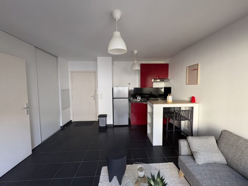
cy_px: 93
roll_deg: +1.0
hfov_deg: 102.1
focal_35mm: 14
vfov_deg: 85.7
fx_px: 100
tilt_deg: -2.5
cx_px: 124
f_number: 2.2
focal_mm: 2.22
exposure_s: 1/80
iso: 200
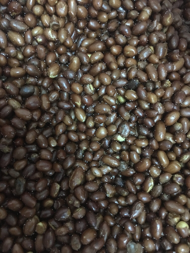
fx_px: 212
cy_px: 126
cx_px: 95
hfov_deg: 48.2
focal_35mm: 29
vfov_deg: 61.7
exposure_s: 1/4
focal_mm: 4.15
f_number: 2.2
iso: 200
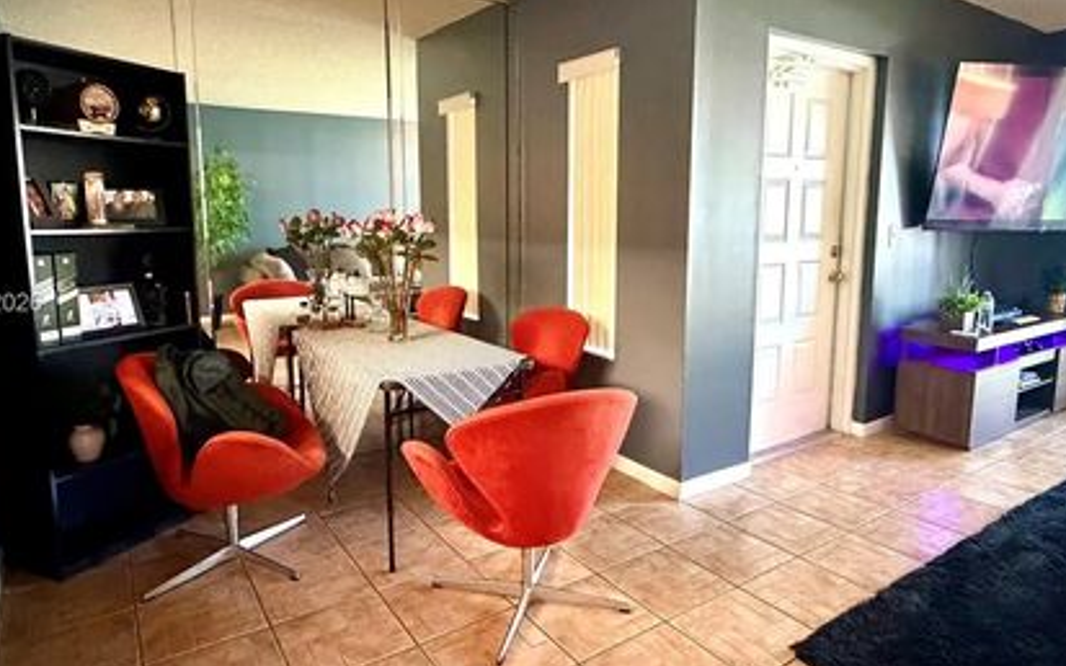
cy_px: 305
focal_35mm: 23
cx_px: 547
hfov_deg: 77.1
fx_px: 668
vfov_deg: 52.9
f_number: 2.2
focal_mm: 2.22
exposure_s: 1/40
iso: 1250
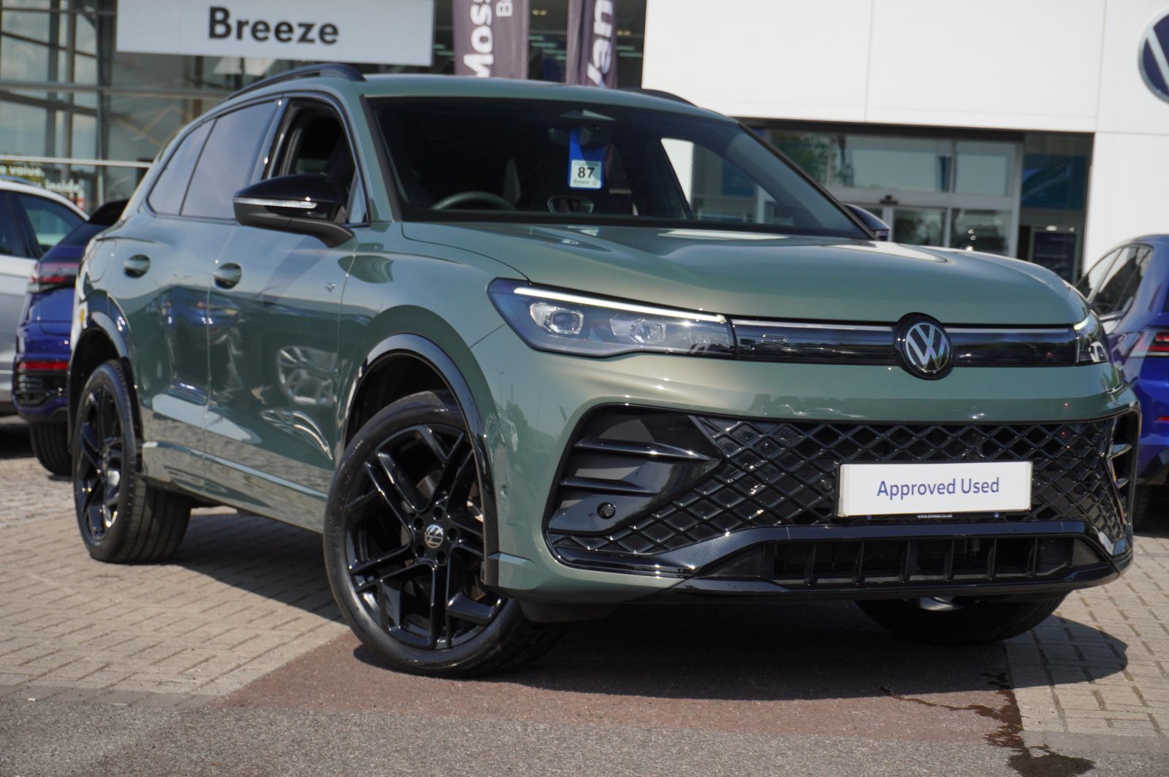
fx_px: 2239
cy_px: 388
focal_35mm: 69
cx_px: 584
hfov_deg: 29.3
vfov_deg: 19.7
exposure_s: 1/800
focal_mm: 46
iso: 200
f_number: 5.6
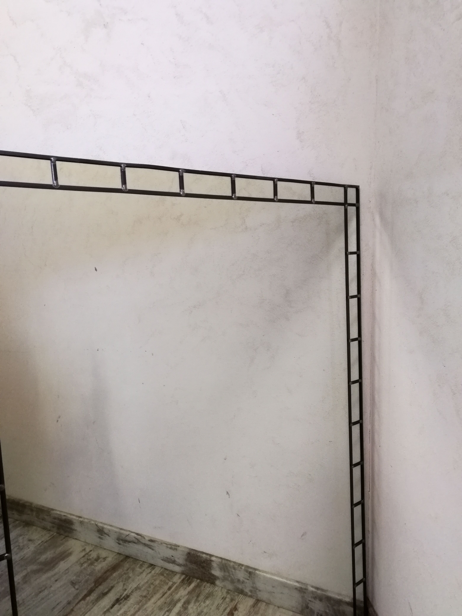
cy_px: 308
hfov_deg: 56.8
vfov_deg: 71.6
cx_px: 231
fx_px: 427
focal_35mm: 24
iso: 80
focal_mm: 2.38
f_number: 2.2
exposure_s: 1/50
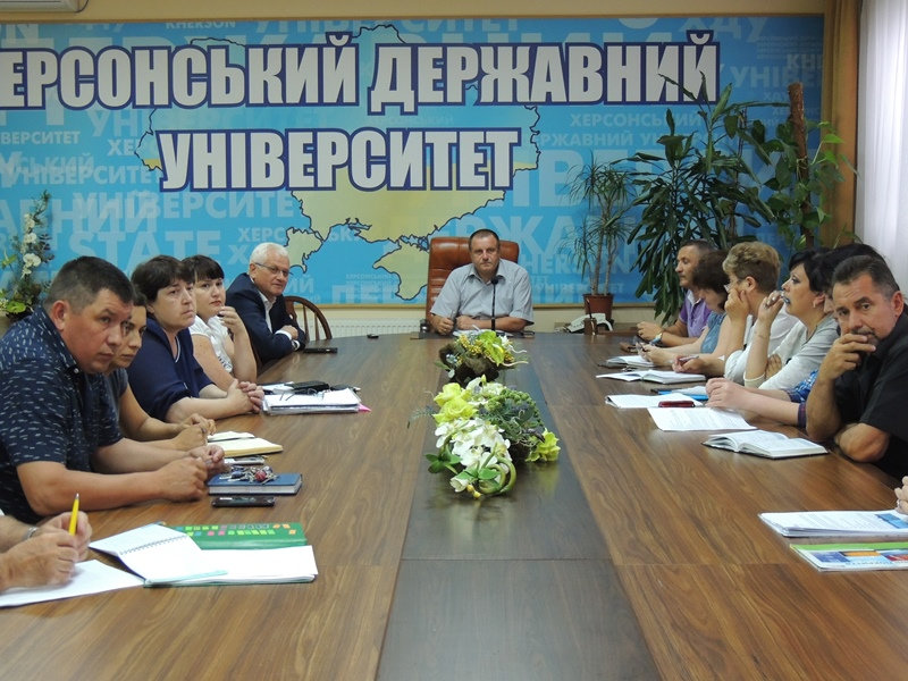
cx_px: 454
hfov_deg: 34.9
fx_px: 1443
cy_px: 340
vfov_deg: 26.6
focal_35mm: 55
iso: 500
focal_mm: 9.8
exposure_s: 1/15
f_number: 3.7
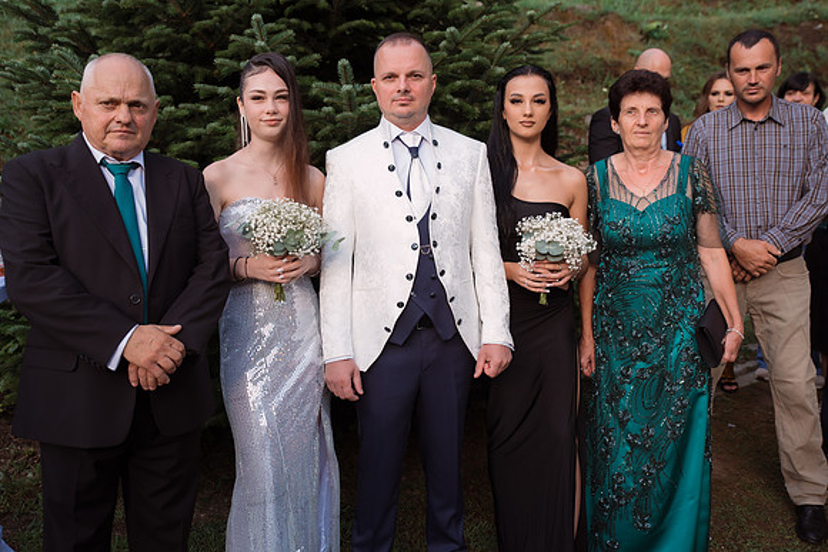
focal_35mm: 37
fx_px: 841
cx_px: 416
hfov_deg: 52.4
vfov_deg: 36.3
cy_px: 264
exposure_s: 1/320
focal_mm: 35
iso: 320
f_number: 3.5
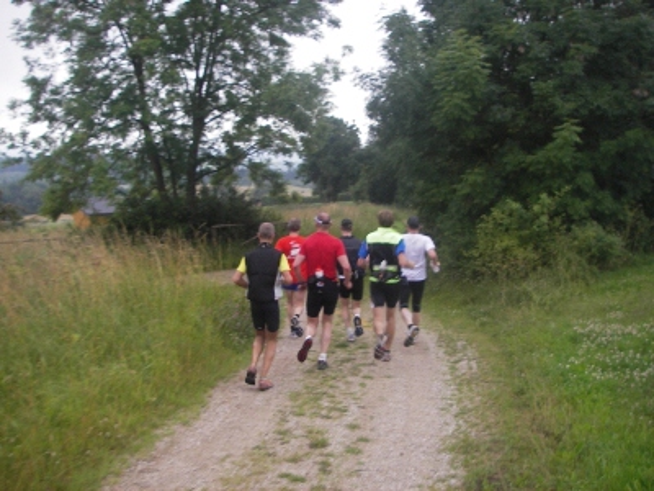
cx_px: 327
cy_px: 246
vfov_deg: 37.7
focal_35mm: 38
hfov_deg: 49.0
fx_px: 718
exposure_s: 1/60
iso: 50
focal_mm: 6.3
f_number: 3.3
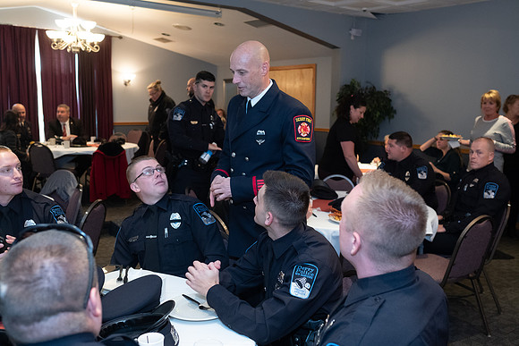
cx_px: 260
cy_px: 173
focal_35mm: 35
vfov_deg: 37.9
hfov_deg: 54.4
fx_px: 505
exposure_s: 1/125
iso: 1600
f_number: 2.8
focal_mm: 23
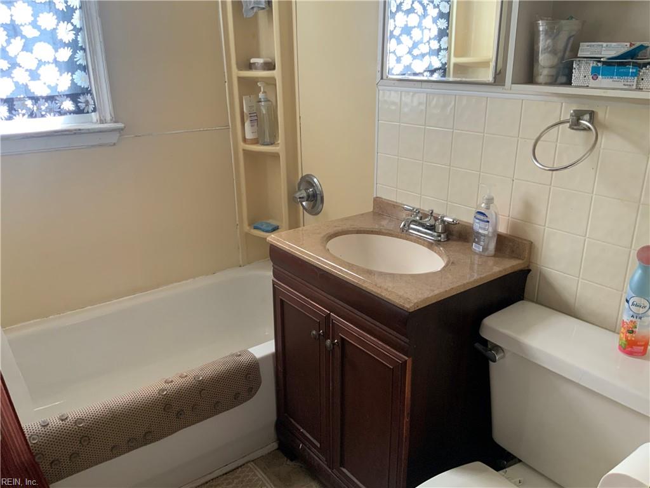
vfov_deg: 48.2
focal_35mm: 29
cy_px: 244
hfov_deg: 61.7
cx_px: 325
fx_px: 545
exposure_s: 1/60
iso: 100
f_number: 1.8
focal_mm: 3
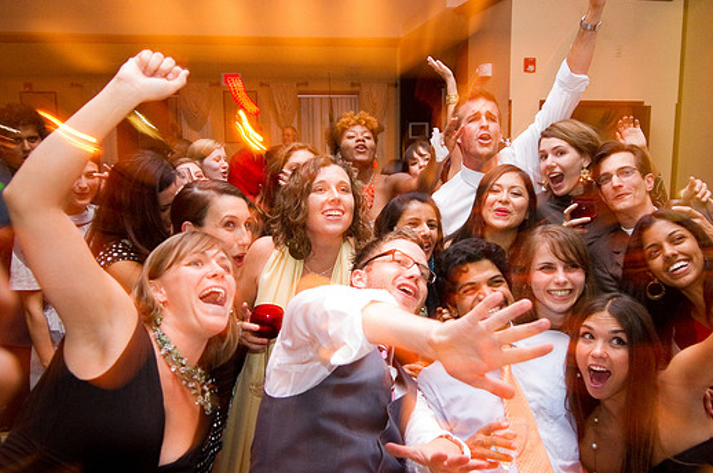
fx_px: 930
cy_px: 252
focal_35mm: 47
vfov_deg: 28.6
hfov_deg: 41.9
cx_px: 392
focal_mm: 28
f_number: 4
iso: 2500
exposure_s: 1/8
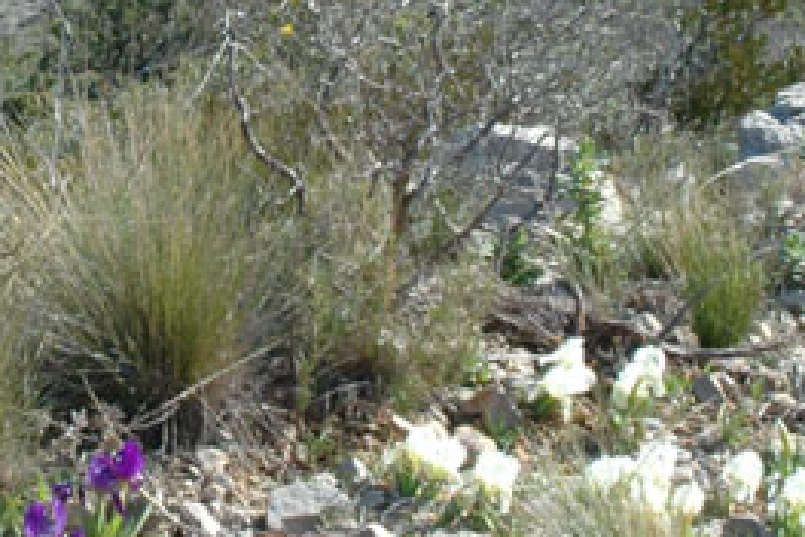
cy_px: -24
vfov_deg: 11.9
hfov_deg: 17.6
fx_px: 2538
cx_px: -6
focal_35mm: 114
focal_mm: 25
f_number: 18
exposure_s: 1/40
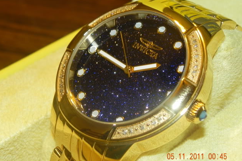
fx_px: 531
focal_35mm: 79
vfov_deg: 17.3
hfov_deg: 25.7
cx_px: 120
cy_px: 84
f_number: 4
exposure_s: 1/30
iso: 200
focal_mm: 13.4
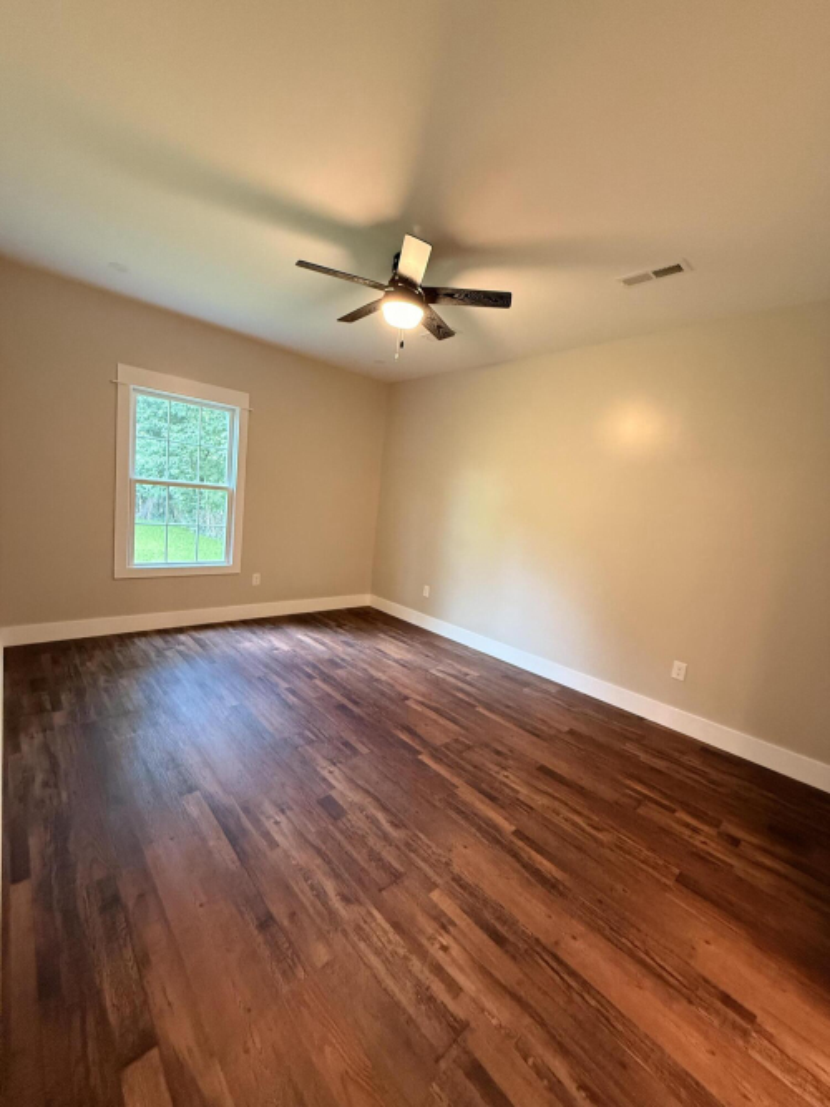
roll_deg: -5.6
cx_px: 415
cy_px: 554
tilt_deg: -6.6
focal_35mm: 14
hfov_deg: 85.7
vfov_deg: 102.1
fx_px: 448
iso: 640
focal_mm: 2.22
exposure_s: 1/60
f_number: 2.2
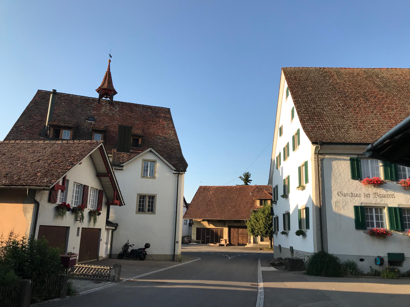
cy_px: 154
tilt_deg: +14.0
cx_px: 205
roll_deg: -1.6
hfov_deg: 63.4
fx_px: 332
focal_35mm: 28
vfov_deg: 49.7
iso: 20
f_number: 1.8
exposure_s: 1/967
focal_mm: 3.99
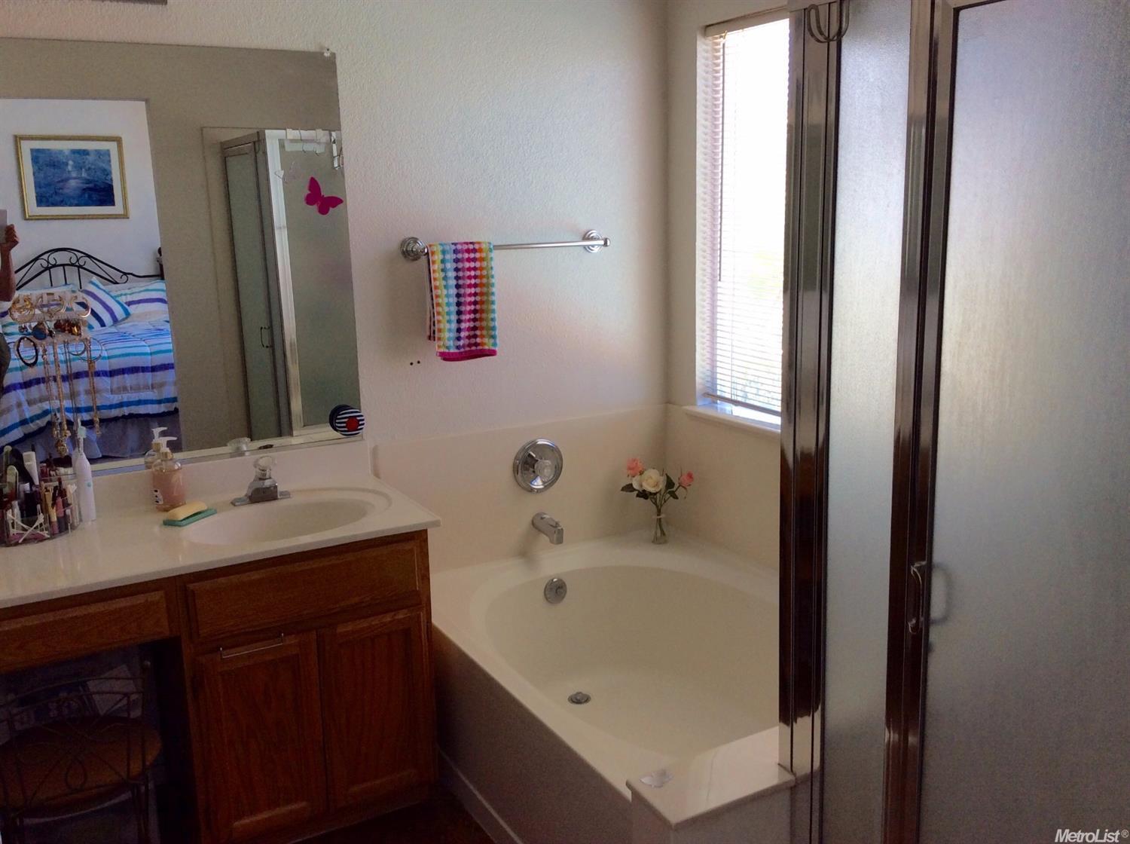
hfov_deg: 56.9
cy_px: 422
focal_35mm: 32
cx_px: 565
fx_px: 1043
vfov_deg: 44.0
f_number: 2.4
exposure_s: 1/60
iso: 32
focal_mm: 3.3
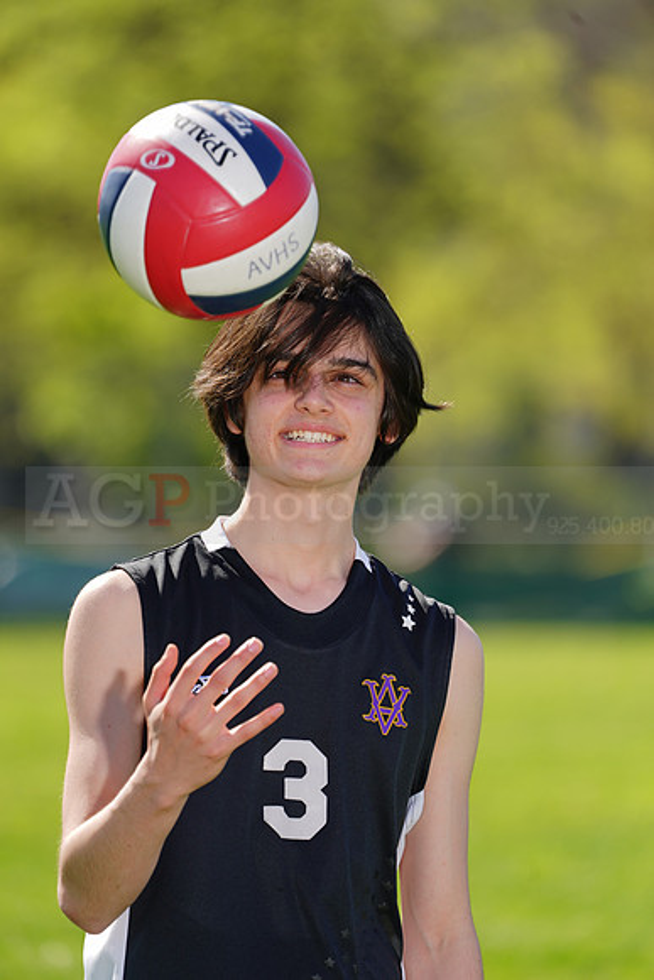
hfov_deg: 3.4
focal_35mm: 400
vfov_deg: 5.2
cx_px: 327
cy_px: 490
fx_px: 10893
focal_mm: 400
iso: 64
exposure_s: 1/200
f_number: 6.3
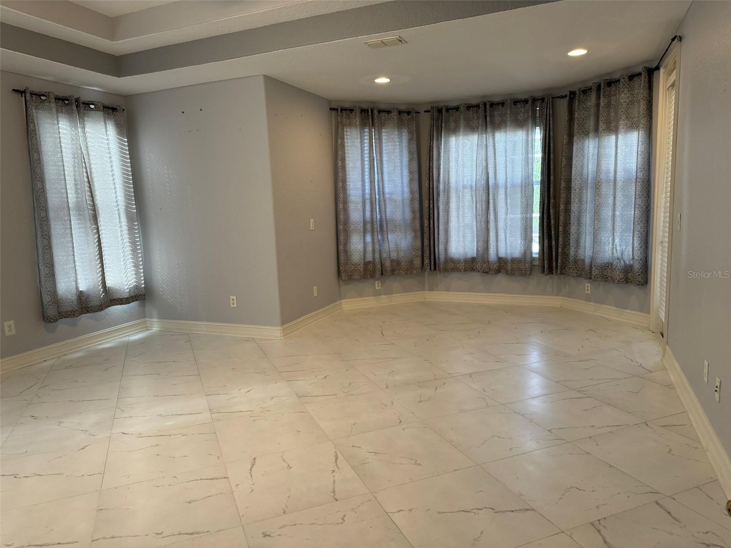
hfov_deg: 71.6
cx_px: 366
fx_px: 507
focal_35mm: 24
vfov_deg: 56.8
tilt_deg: -8.6
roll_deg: +2.0
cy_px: 274
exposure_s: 1/120
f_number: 1.78
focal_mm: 6.76
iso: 160
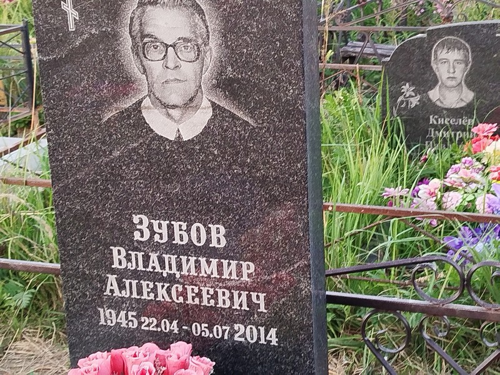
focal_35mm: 72
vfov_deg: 20.4
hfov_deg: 27.0
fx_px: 1040
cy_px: 188
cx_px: 250
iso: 160
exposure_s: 1/50
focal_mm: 5.31
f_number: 1.7
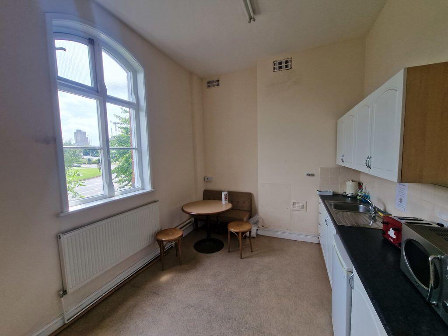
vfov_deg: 89.9
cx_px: 224
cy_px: 168
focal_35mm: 13
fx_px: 168
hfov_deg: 106.2
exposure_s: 1/276
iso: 50
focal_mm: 2.2
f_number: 2.2
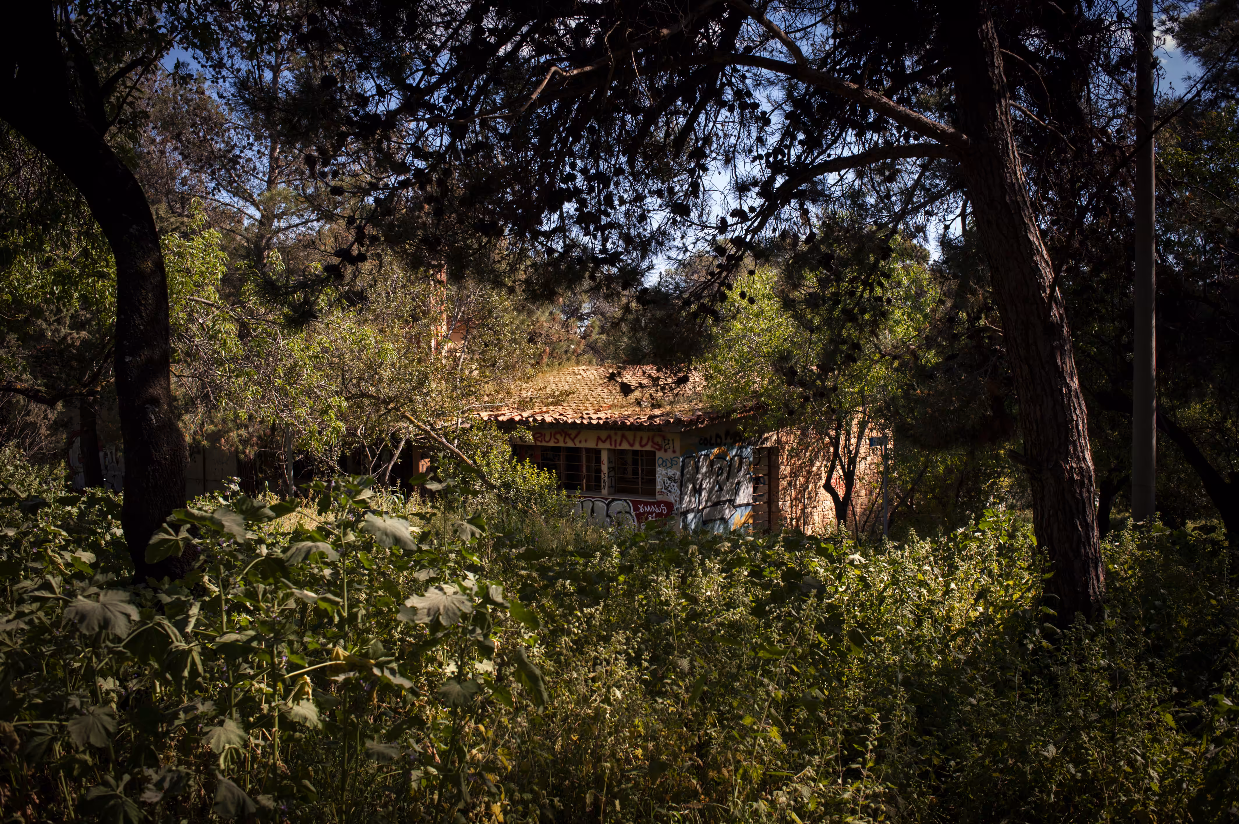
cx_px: 620
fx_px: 1204
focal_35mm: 35
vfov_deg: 37.8
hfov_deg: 54.5
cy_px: 412
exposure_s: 1/320
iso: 200
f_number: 8
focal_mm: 35
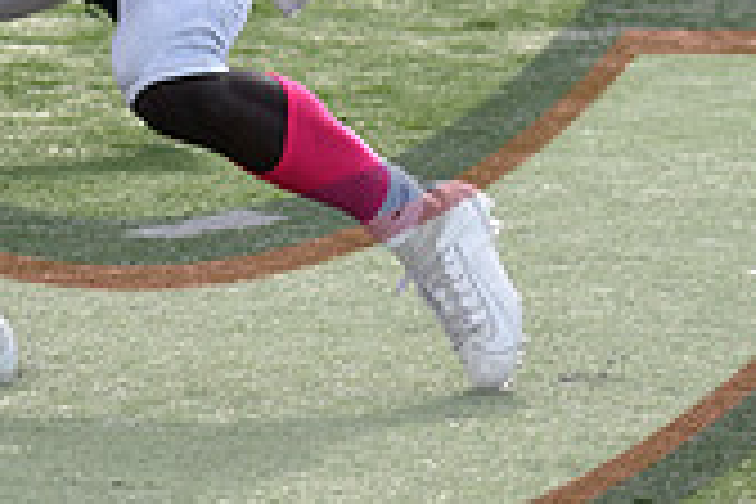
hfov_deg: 3.2
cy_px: -200
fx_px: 13622
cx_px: 112
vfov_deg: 2.1
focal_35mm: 649
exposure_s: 1/1250
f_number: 5
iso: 400
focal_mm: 125
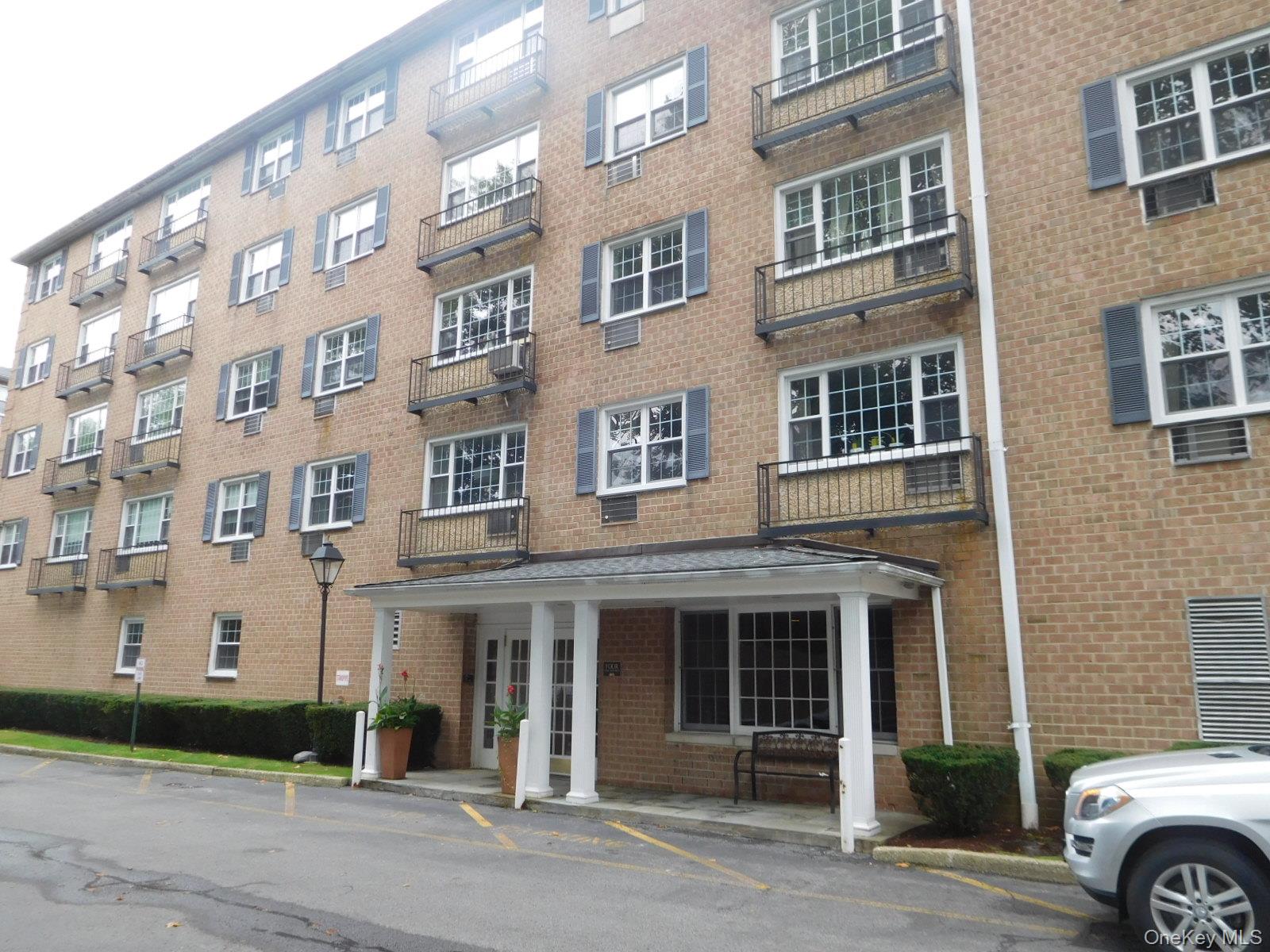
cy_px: 476
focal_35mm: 25
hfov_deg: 69.4
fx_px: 917
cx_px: 635
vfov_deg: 54.9
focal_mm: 4.5
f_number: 3.4
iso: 125
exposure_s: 1/200
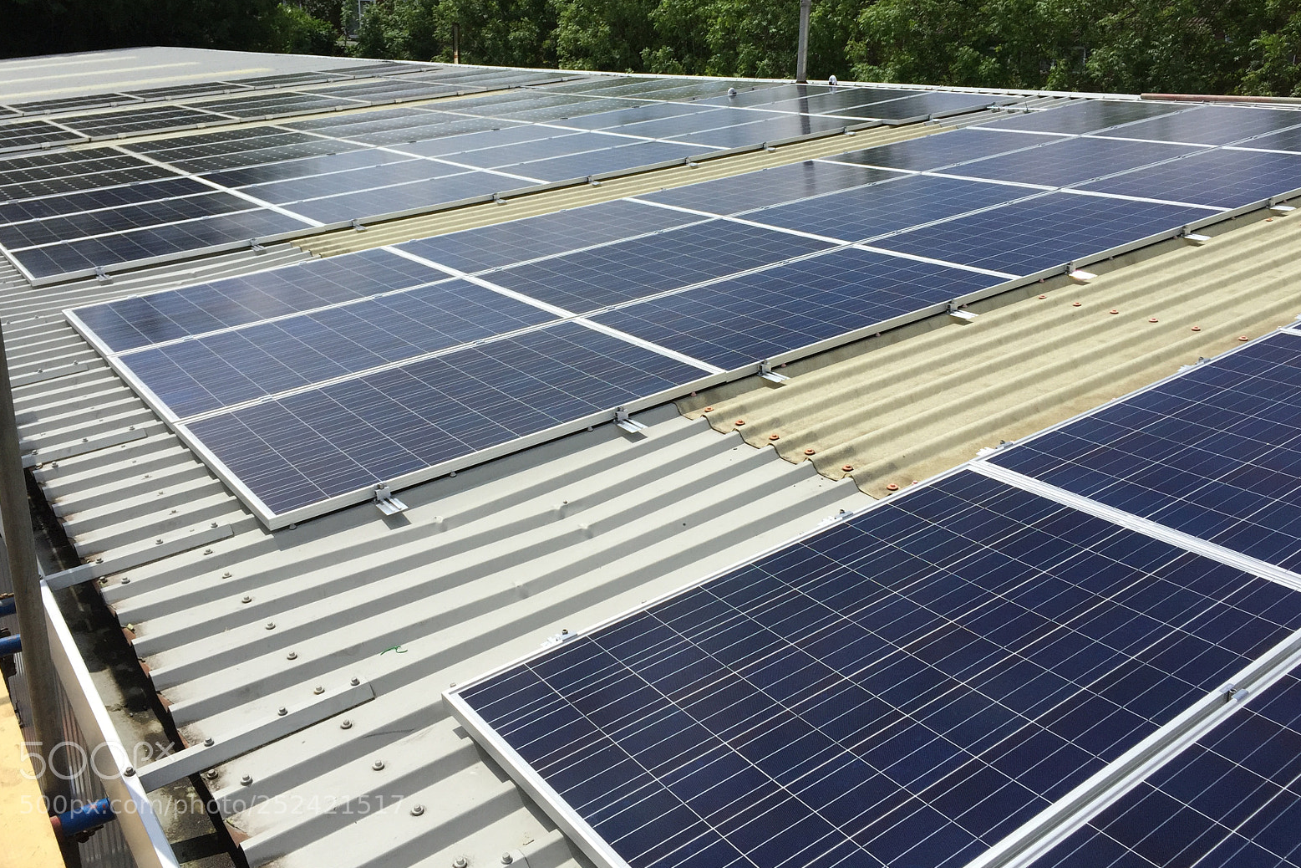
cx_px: 636
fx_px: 1120
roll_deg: -2.1
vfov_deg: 42.2
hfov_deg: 60.3
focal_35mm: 31
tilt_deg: -14.9
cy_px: 369
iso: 32
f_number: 2.2
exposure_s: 1/4950
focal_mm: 4.15
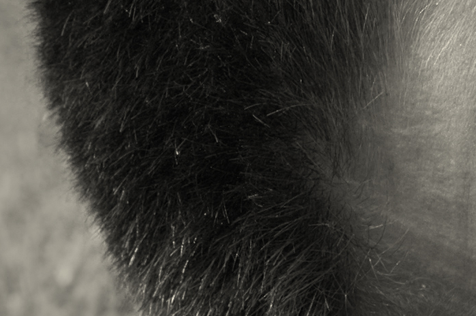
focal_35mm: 323
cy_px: 294
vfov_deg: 4.2
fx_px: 4267
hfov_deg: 6.3
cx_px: 749
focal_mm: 50
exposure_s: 1/100
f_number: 9
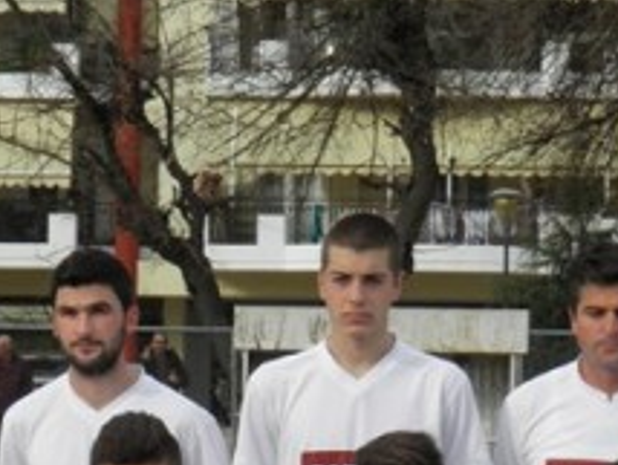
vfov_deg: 7.7
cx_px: 153
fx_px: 3414
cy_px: 498
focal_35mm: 191
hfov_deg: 10.3
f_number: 6
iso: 50
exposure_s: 1/160
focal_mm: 11.2
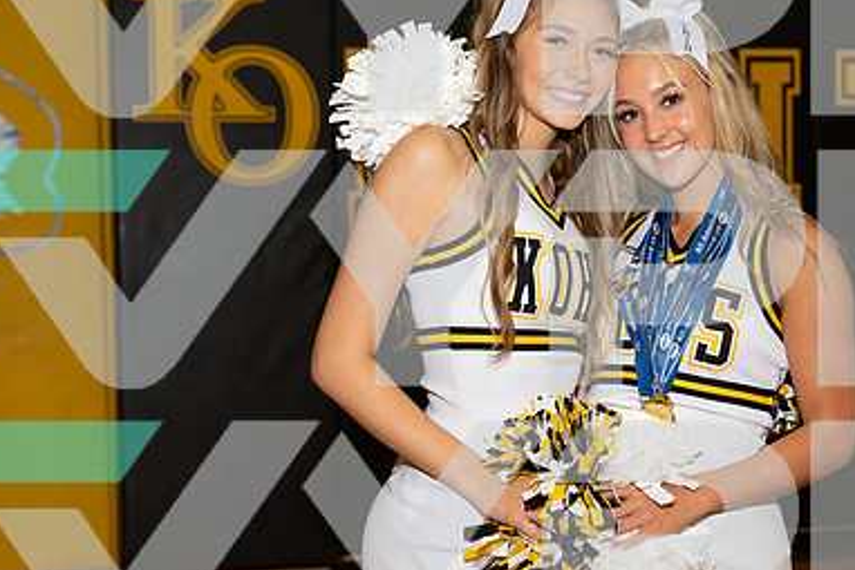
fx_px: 1948
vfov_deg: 16.7
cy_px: 269
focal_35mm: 82
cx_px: 506
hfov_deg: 24.7
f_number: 4
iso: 800
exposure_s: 1/250
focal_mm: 54
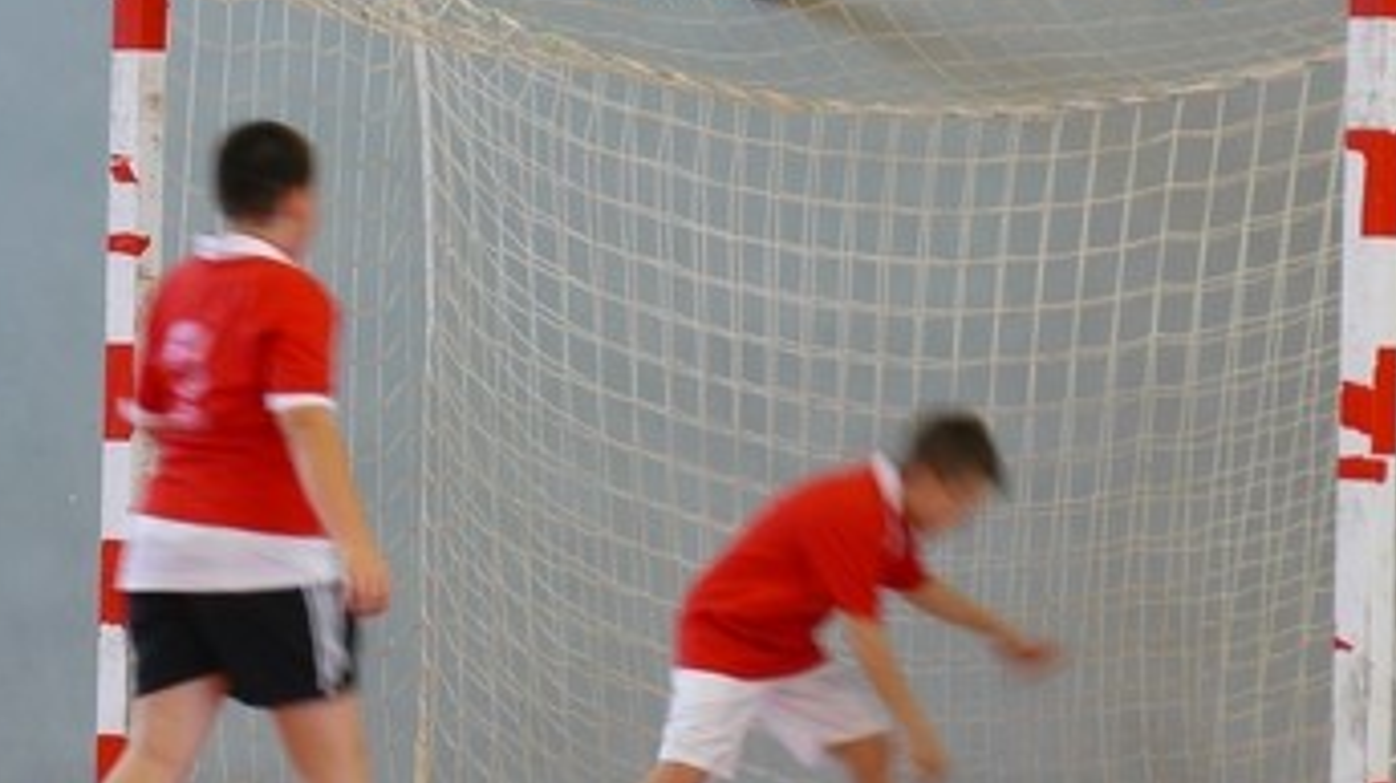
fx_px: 9359
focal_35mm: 253
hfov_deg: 8.5
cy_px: 452
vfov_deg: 4.8
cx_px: 657
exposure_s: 1/30
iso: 100
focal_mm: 31.6
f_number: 3.3
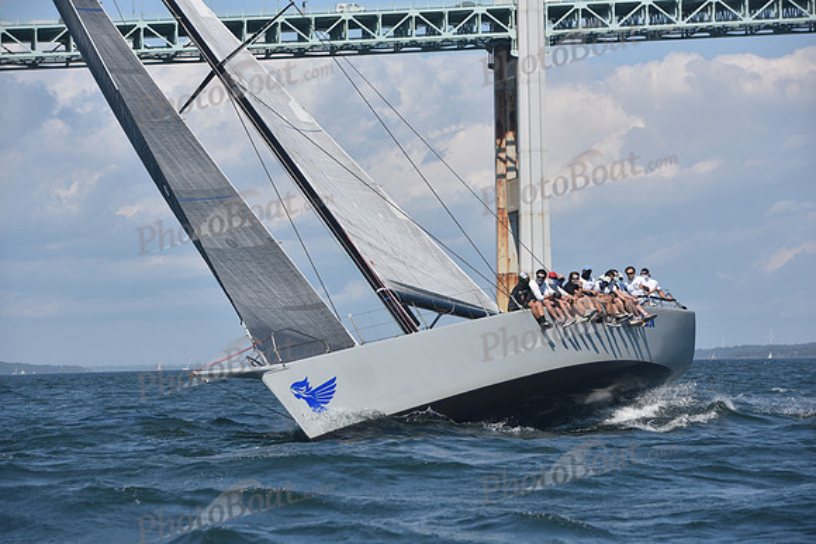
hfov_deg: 17.6
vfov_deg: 11.8
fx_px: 2630
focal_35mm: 116
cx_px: 408
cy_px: 272
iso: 250
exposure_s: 1/1250
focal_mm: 116
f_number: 5.6
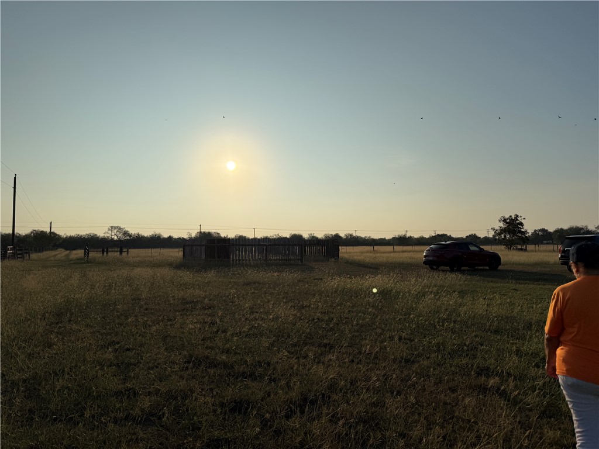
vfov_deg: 56.8
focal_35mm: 24
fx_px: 415
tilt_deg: +2.5
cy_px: 224
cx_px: 300
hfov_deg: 71.6
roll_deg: +1.2
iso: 64
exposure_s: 1/22727
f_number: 1.78
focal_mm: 6.76
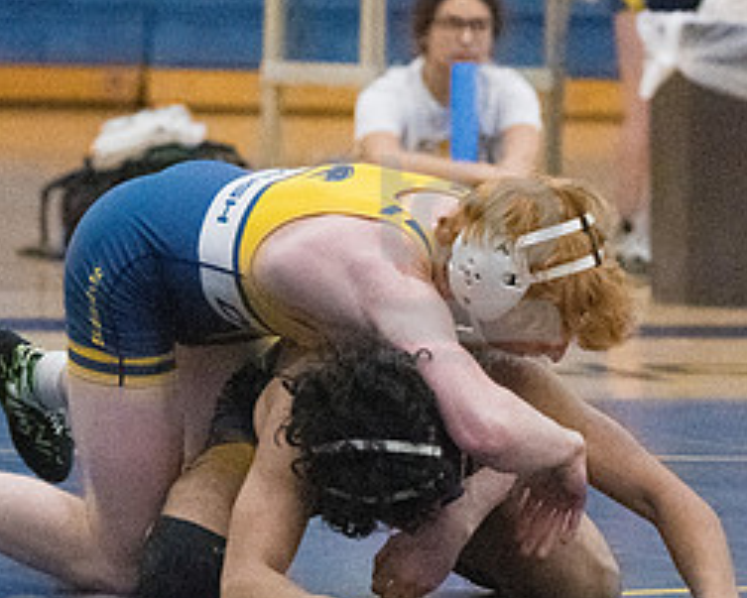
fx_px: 9665
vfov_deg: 3.5
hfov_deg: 4.4
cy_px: 262
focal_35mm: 437
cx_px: 470
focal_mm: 135
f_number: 4.5
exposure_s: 1/1250
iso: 8000
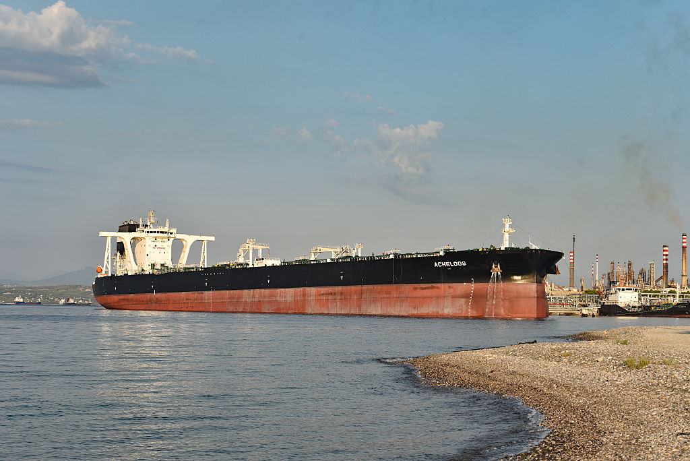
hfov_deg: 26.0
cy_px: 230
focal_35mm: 78
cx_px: 345
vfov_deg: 17.5
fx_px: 1496
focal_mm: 78
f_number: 8
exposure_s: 1/250
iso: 100
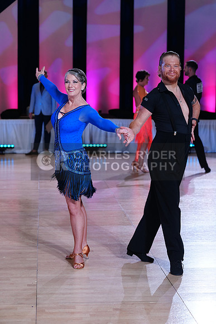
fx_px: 746
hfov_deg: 16.5
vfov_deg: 24.5
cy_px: 162
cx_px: 108
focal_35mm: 83
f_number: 4
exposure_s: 1/200
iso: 1000
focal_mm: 83
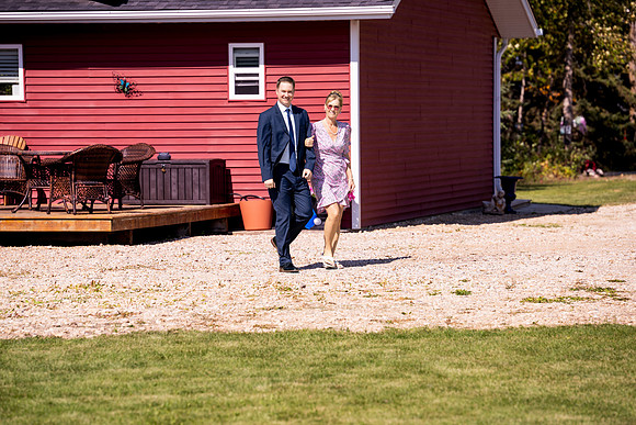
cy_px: 212
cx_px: 318
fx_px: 2650
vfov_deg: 9.2
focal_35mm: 150
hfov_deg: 13.7
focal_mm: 150
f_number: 4
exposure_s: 1/1250
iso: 125
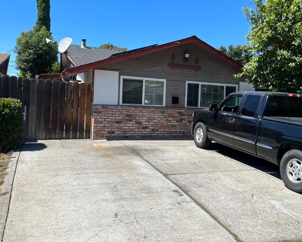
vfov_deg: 43.3
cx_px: 170
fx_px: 304
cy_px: 112
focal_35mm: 34
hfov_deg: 52.7
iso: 50
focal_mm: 5.7
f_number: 1.5
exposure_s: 1/3831
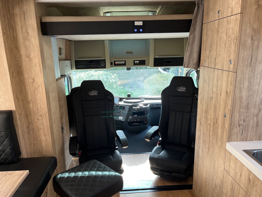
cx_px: 132
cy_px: 104
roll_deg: +0.6
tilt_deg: -15.5
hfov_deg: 63.5
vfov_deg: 49.7
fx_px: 212
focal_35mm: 28
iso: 100
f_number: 1.6
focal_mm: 5.1
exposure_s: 1/121
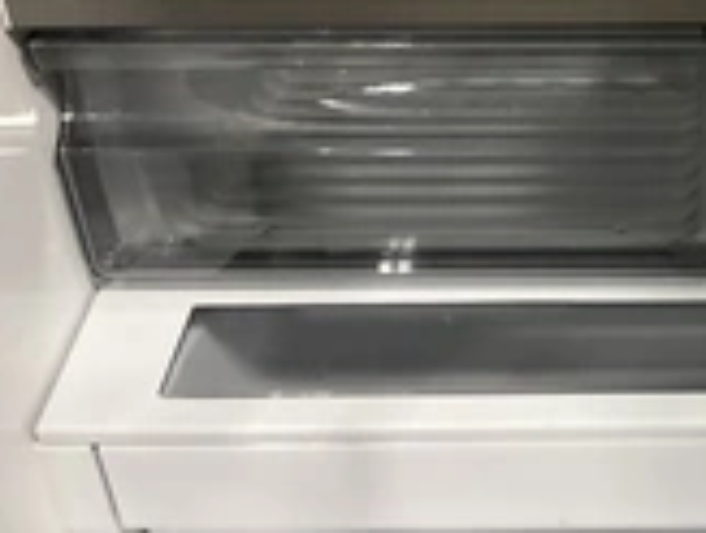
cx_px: 749
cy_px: 247
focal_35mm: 71
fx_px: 1451
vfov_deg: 20.8
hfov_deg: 25.6
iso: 200
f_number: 1.8
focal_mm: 3
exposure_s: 1/40
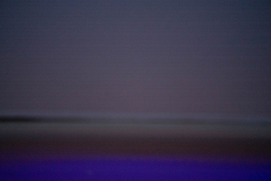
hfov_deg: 5.2
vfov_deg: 3.4
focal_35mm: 400
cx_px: 136
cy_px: 90
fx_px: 3012
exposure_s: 1/400
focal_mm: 400
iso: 16000
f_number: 5.6
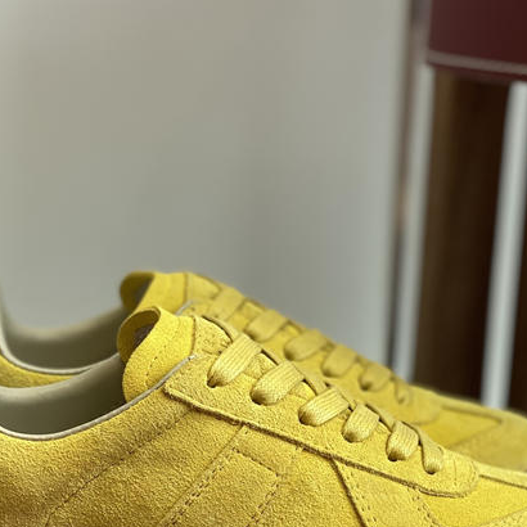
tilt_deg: -15.9
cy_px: 463
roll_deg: -2.4
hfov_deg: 17.9
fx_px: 1671
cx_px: 240
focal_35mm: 97
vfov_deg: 17.7
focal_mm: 6
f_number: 2
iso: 32
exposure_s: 1/122
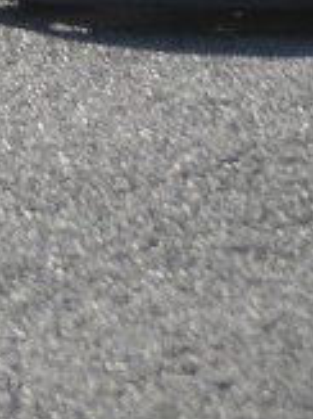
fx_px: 7069
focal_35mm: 586
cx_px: -69
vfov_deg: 3.4
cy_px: -455
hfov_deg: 2.5
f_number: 5.6
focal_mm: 55
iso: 400
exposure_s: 1/1250
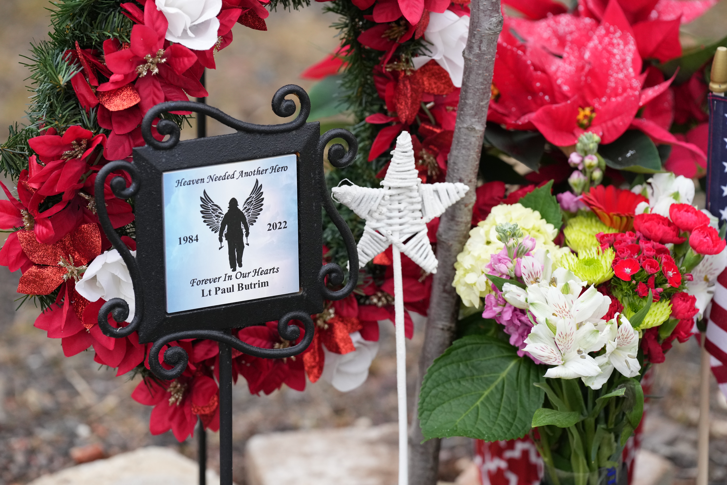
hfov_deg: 10.3
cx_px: 364
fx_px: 4039
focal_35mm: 200
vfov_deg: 6.9
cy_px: 242
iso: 2000
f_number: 4.5
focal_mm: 200
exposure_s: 1/1250
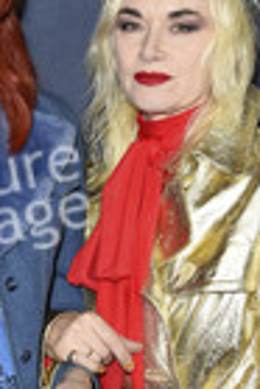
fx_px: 1491
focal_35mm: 138
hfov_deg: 9.9
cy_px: 353
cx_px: 29
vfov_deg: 14.7
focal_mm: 48
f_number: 5.6
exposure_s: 1/250
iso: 640
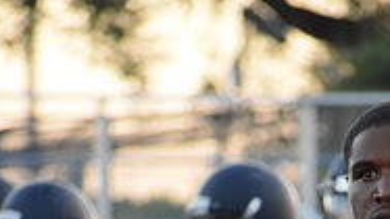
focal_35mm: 975
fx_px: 10078
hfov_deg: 2.2
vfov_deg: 1.2
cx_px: 385
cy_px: 555
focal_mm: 200
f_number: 5.3
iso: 3200
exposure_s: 1/500
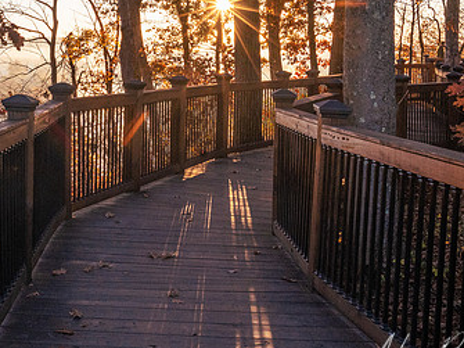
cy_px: 116
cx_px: 80
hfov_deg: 36.6
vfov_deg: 28.9
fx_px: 670
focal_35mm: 50
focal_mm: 20
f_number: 16
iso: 800
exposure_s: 1/160
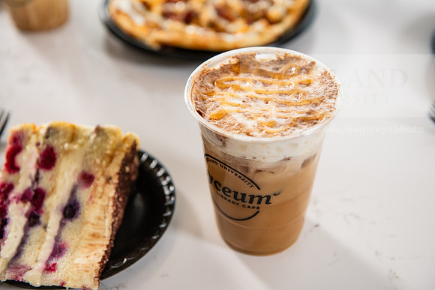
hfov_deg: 34.5
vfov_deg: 23.4
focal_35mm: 58
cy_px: 145
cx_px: 218
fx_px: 701
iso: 500
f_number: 4
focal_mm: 58
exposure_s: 1/200
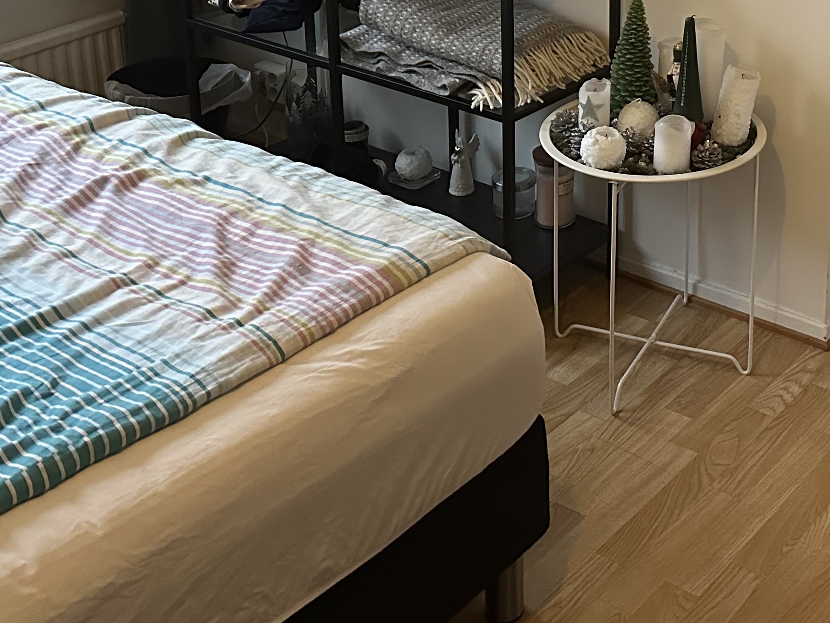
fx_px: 1319
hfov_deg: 32.4
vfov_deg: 24.7
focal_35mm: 55
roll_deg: -3.5
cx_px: 814
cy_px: -70
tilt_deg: -16.6
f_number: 1.78
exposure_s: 1/33
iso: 800
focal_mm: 6.86
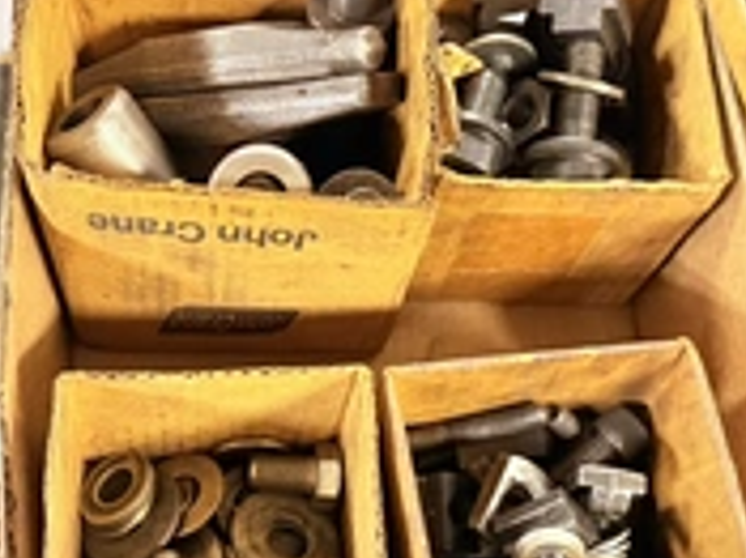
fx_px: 1184
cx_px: 226
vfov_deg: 26.5
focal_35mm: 55
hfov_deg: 34.5
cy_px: 311
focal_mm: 6.76
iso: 320
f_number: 1.78
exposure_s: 1/60
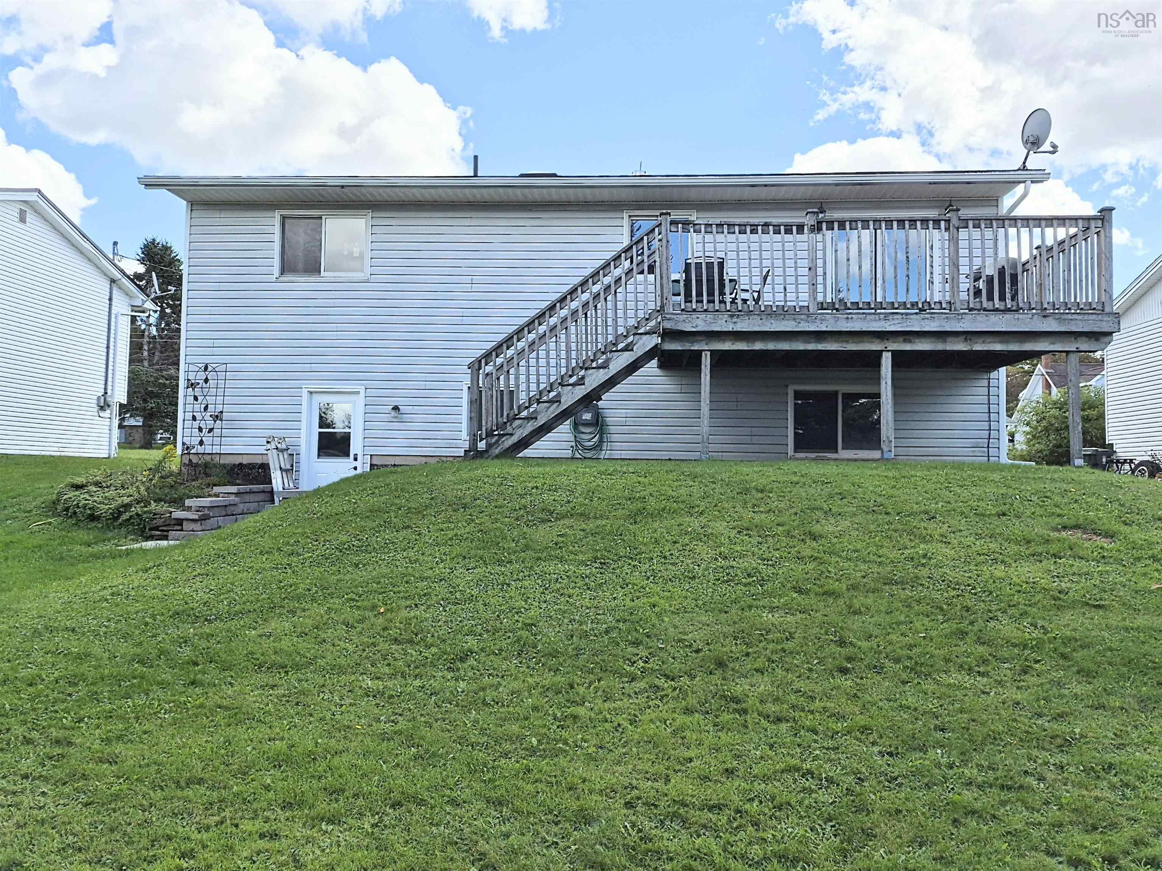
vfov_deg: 58.9
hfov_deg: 73.9
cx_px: 581
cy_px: 436
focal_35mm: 23
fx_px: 772
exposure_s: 1/5584
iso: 80
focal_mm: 5.4
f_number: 1.8
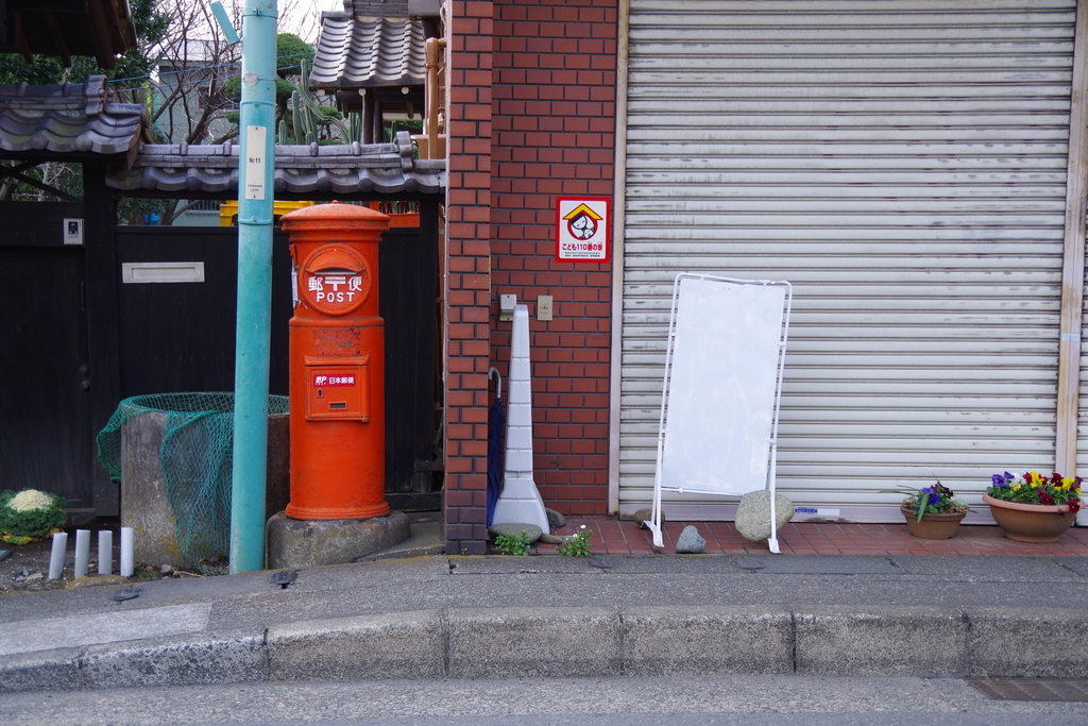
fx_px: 1813
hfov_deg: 33.4
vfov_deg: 22.6
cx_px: 544
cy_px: 363
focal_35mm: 60
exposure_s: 1/100
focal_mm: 40
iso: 100
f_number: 4.5
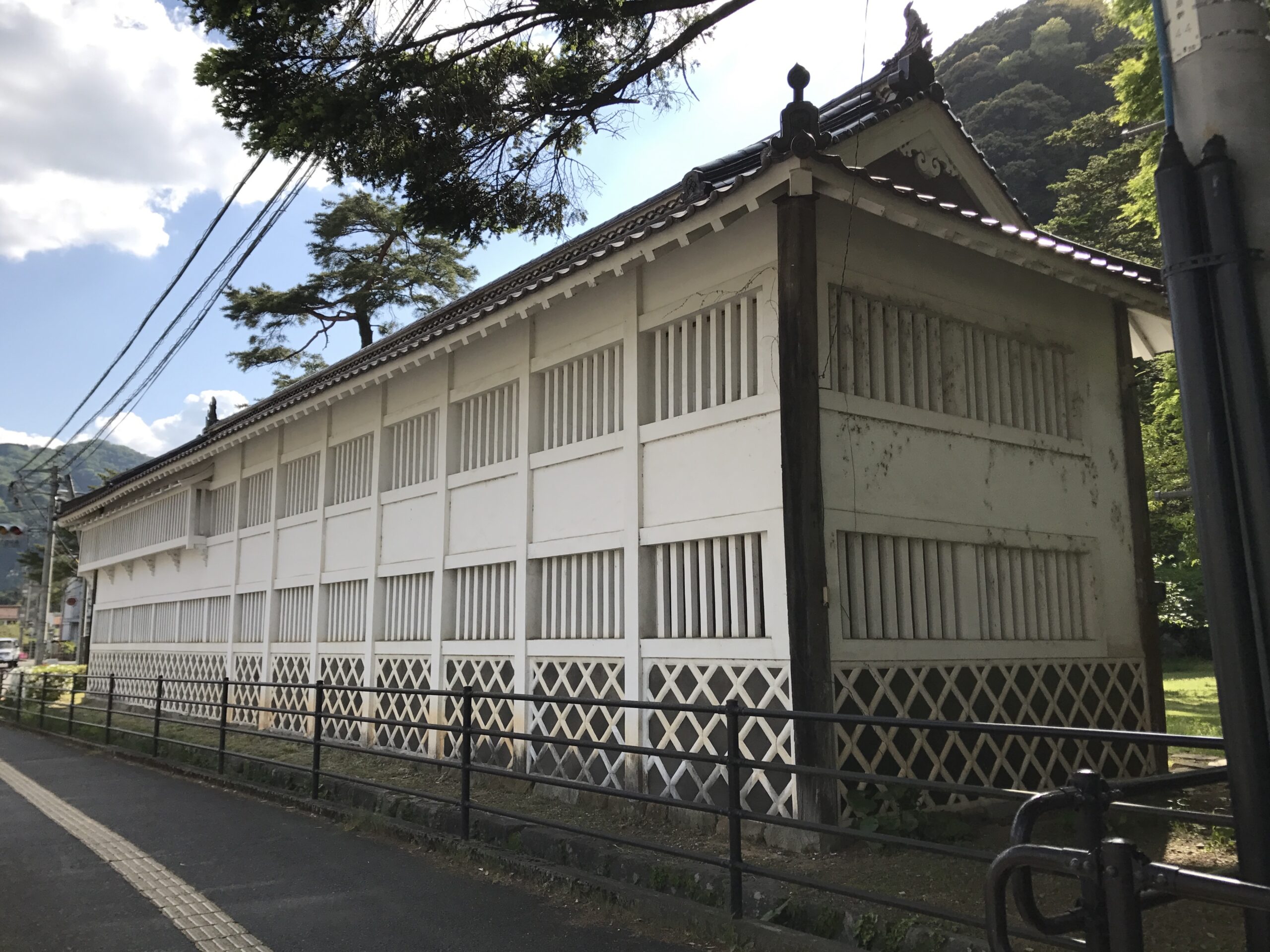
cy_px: 476
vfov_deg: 49.7
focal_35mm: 28
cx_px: 635
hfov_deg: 63.4
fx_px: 1027
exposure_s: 1/1808
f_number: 1.8
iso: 20
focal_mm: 3.99
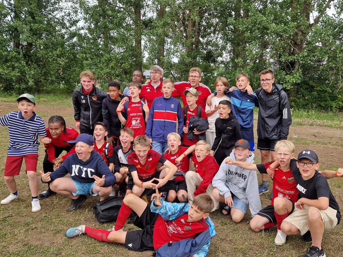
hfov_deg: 61.5
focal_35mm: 29
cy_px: 130
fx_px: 287
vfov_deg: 48.2
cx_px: 187
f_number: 1.8
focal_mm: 5.4
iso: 50
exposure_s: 1/210
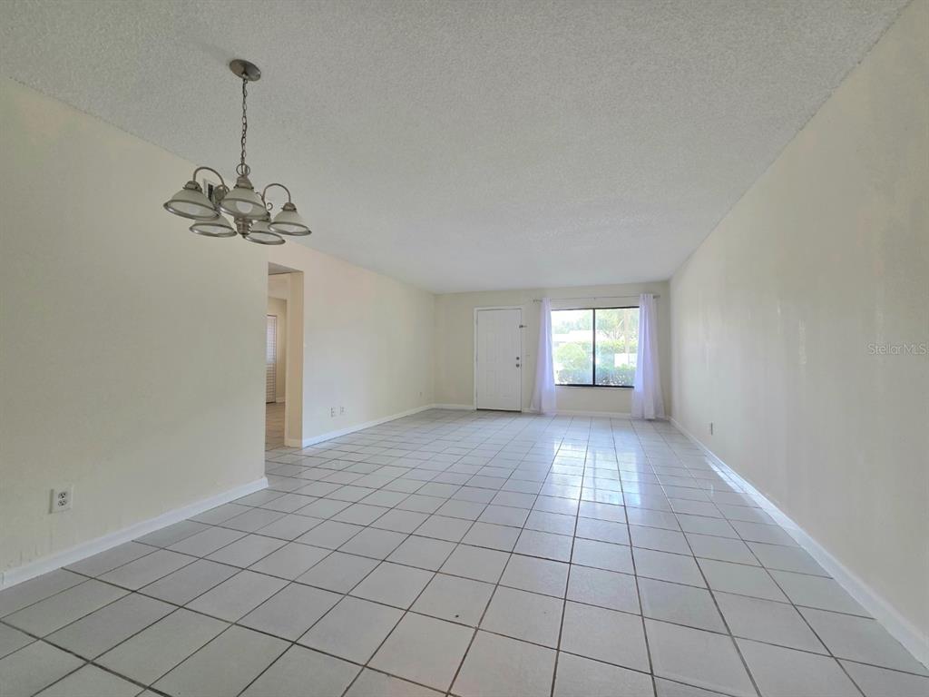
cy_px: 348
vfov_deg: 89.9
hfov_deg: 106.2
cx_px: 464
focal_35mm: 13
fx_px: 349
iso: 160
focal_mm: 2.2
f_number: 2.2
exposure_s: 1/120
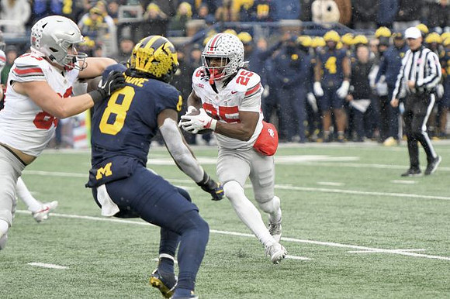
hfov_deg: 8.3
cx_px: 225
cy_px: 150
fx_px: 3086
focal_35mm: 247
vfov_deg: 5.6
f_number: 2.8
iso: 800
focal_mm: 165
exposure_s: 1/1000
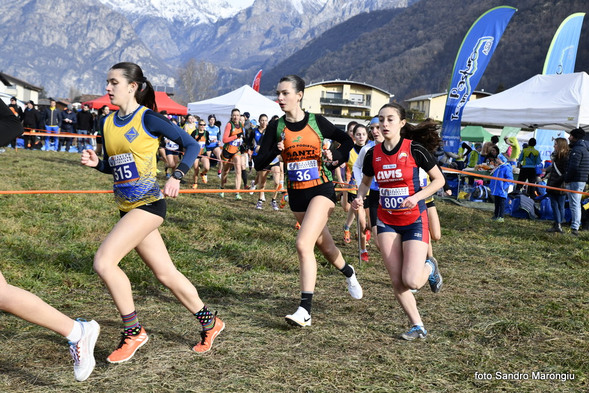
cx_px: 294
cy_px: 196
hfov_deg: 38.2
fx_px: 851
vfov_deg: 26.0
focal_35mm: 52
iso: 800
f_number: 8
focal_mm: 52
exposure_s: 1/1600
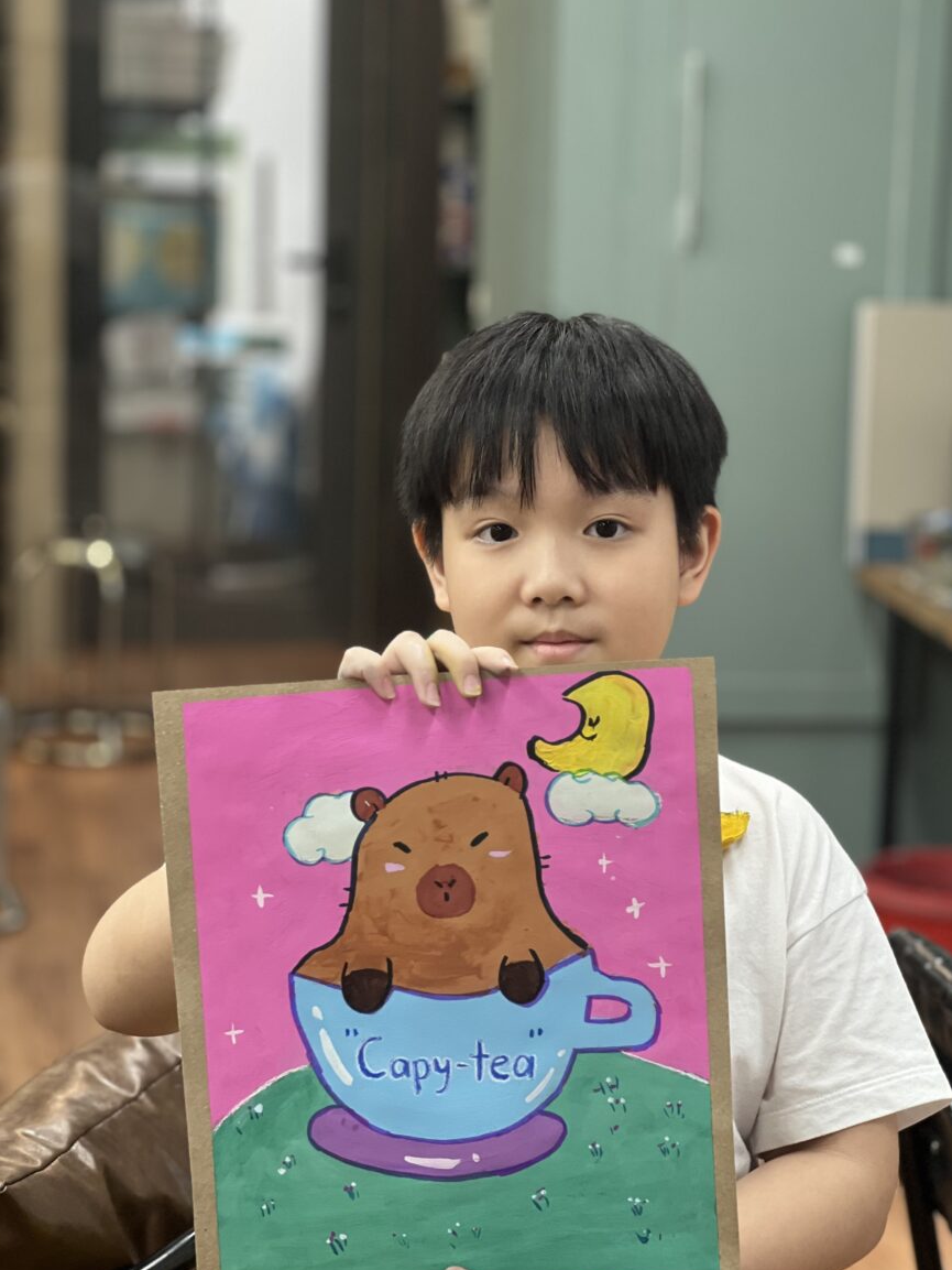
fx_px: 3263
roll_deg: -2.2
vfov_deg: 22.0
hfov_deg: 16.6
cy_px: 661
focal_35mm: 89
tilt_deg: -8.7
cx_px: 549
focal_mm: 9
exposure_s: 1/33
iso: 125
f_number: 2.8
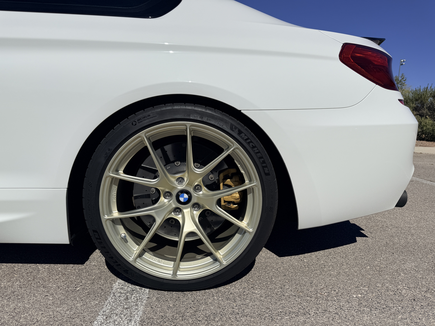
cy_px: 163
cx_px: 218
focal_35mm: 24
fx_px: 302
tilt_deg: -5.4
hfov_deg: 71.6
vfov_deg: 56.8
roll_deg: -3.1
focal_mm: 6.76
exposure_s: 1/14286
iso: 80
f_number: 1.78
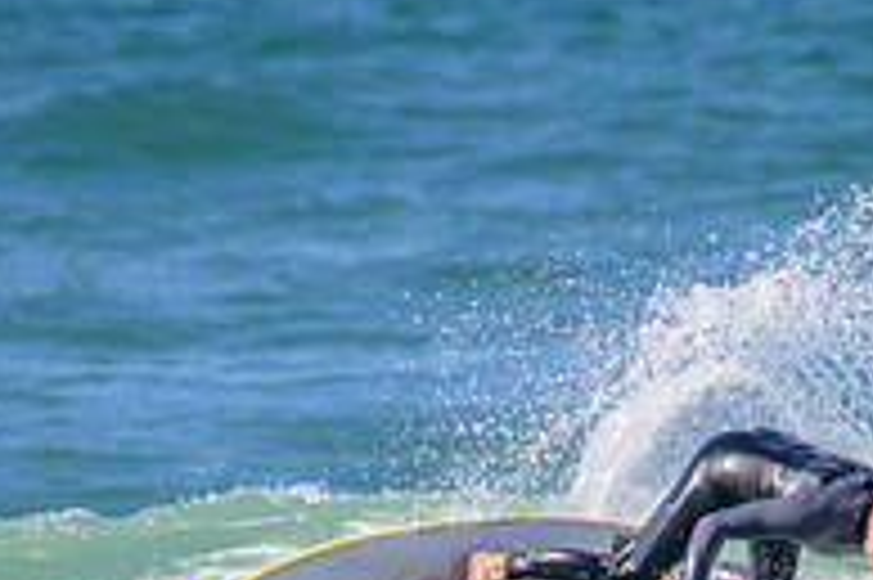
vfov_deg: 0.6
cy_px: 798
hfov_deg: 0.9
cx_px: 486
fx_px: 58077
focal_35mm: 2397
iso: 1800
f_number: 11
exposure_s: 1/2000
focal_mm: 800
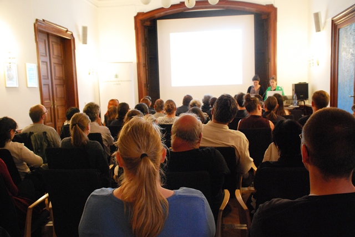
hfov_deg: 53.1
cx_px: 178
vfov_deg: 36.9
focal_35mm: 36
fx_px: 355
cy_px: 118
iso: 1600
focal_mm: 24
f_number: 4
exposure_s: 1/15
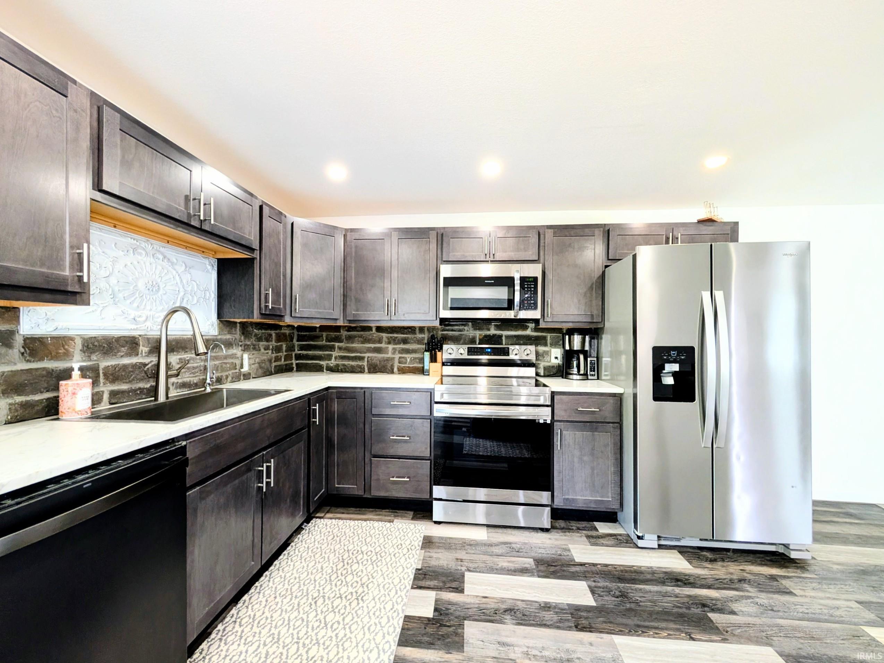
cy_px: 332
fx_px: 306
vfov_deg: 94.5
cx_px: 442
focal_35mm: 12
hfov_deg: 110.5
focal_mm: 2.02
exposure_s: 1/120
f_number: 1.7
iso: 265
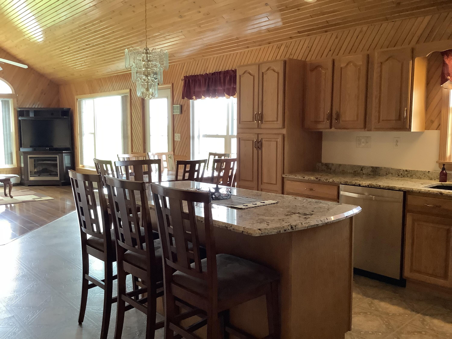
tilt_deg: -6.2
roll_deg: -0.7
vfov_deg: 45.4
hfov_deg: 58.4
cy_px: 170
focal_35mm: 31
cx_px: 226
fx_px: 405
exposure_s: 1/40
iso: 250
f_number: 2.4
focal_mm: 3.3
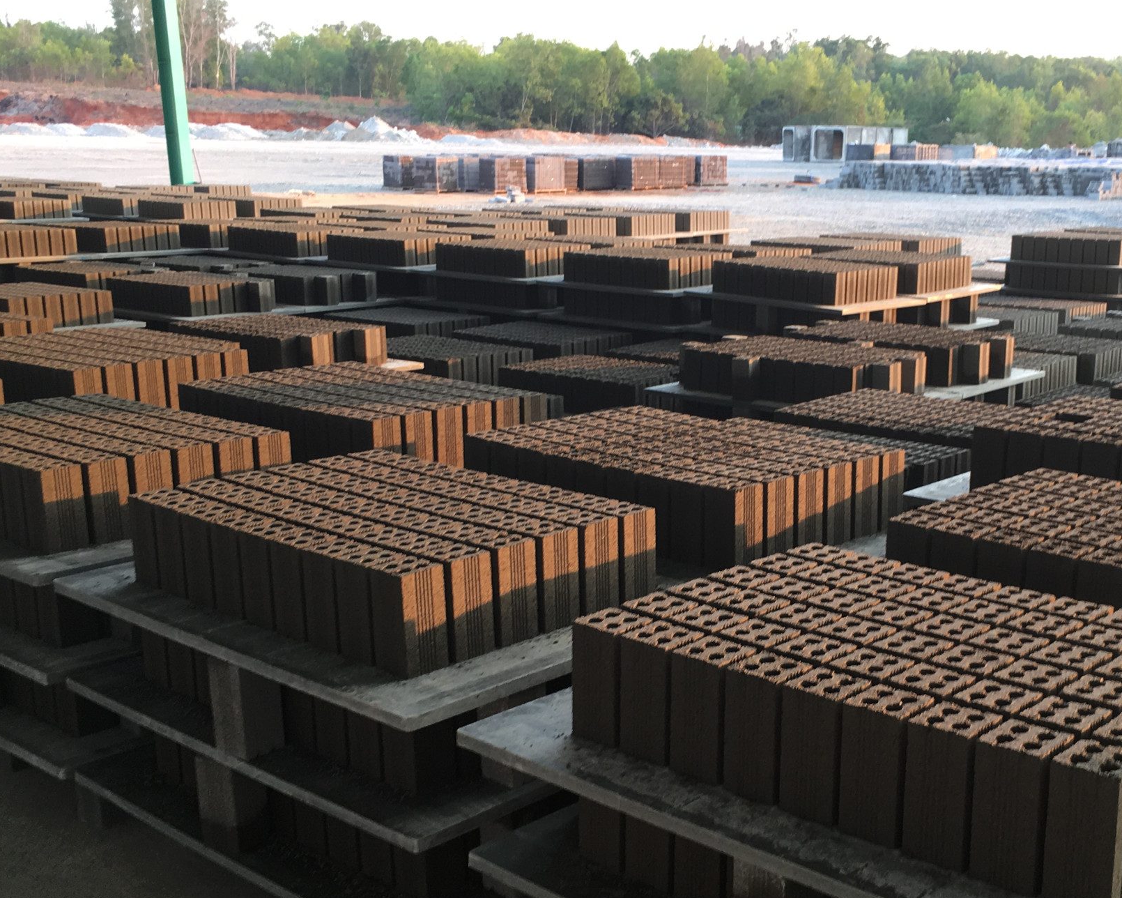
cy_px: 583
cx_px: 721
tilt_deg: -16.3
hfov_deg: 40.8
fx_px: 1494
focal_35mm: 45
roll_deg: +0.3
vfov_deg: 33.2
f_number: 2.2
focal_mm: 4.15
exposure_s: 1/50
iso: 25
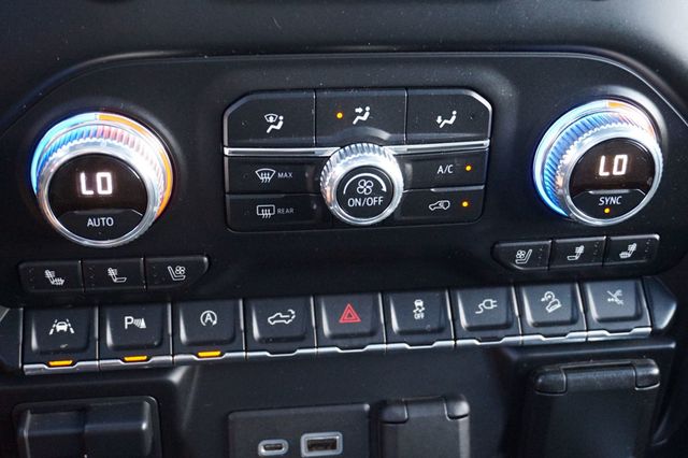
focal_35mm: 45
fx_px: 860
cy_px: 229
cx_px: 344
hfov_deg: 43.6
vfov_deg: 29.8
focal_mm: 30
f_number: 5
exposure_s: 1/60
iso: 2500
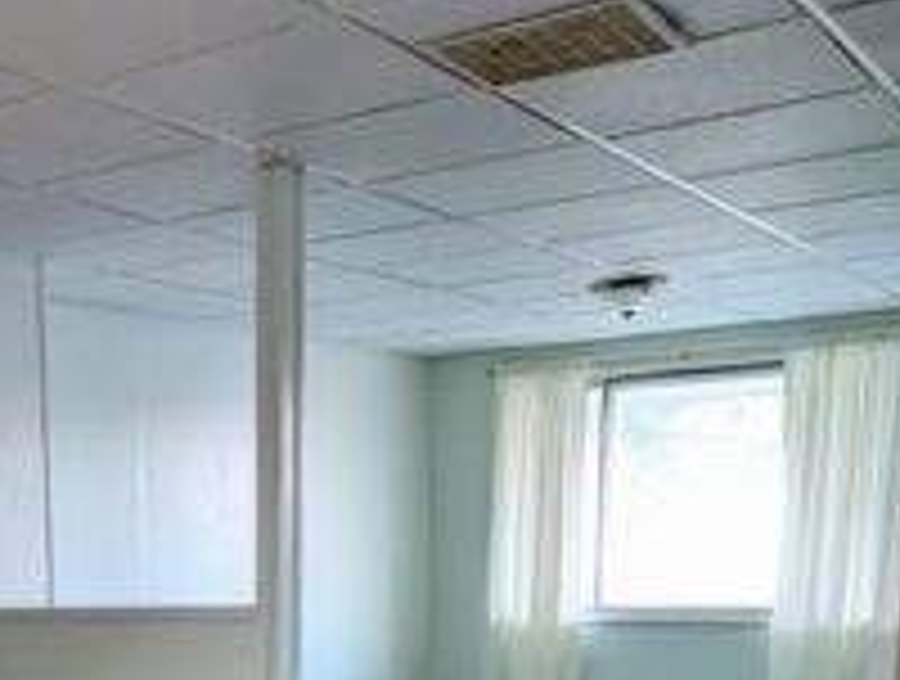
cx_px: 54
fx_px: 1355
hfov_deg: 34.3
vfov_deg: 24.9
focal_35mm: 52
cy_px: 851
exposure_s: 1/23.8
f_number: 2.2
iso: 120
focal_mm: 1.95
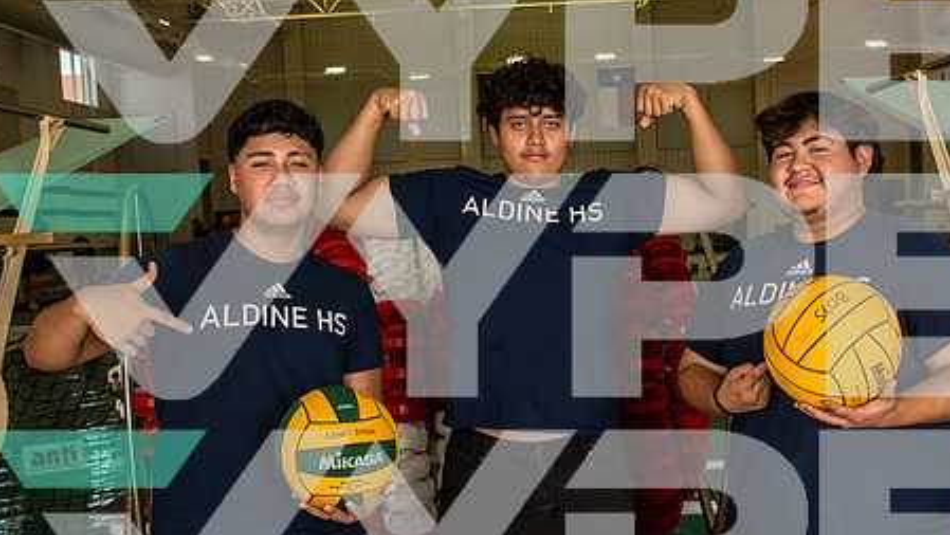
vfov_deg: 26.0
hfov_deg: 44.5
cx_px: 531
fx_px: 1159
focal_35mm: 46
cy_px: 287
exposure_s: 1/250
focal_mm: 34
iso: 500
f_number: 7.1
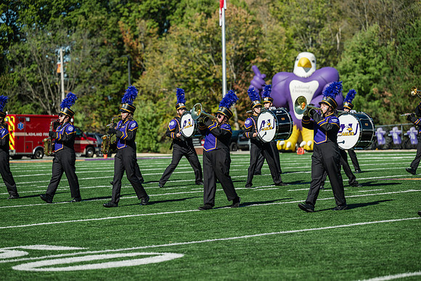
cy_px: 140
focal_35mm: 125
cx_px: 210
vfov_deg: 11.0
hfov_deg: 16.4
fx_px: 1462
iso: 100
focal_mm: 125
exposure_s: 1/1600
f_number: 3.5
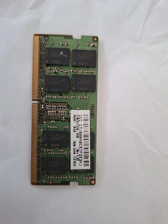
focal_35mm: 23
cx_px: 84
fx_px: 149
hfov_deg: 58.9
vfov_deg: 73.9
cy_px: 112
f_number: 1.8
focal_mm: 5.54
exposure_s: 1/25
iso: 500
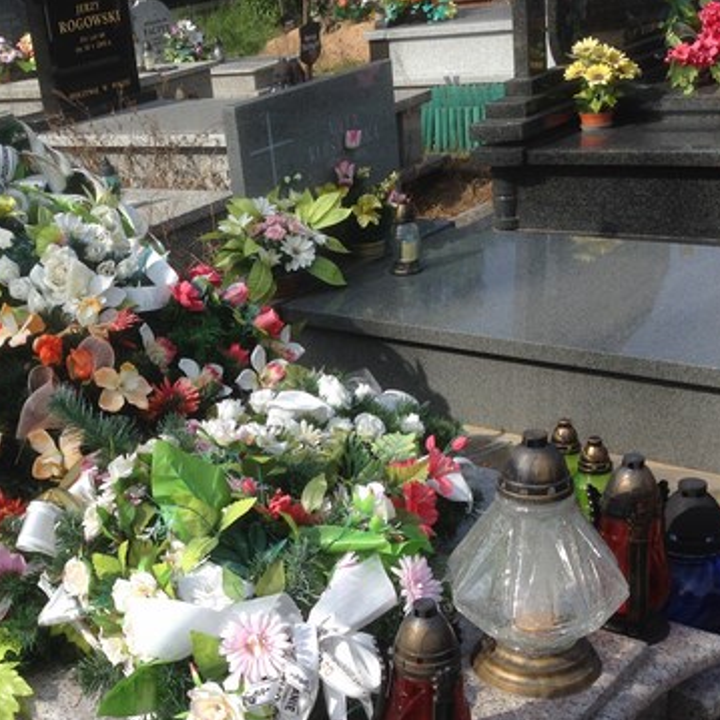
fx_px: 1224
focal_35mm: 52
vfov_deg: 32.6
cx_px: 138
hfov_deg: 31.9
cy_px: 467
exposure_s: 1/1323
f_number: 2.4
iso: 50
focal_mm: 4.12
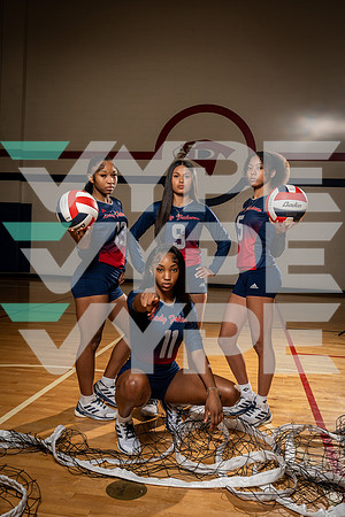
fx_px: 474
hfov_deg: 40.0
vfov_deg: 57.2
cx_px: 172
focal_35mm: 33
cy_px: 258
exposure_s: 1/250
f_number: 7.1
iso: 320
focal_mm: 33
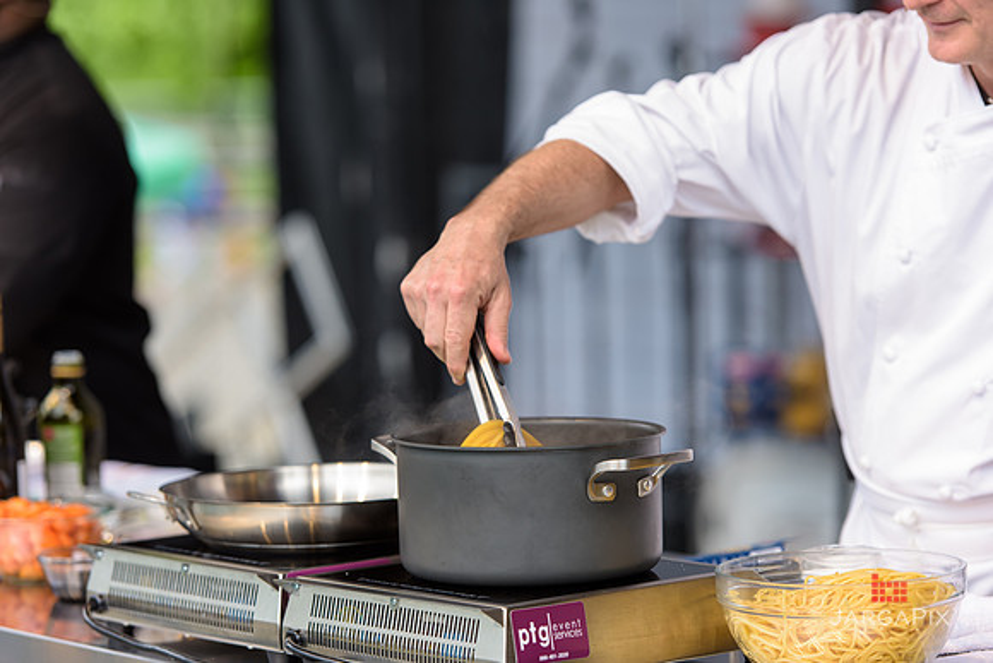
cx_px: 496
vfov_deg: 9.5
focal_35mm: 145
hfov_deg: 14.2
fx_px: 4000
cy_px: 332
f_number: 3.2
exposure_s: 1/640
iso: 250
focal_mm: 145
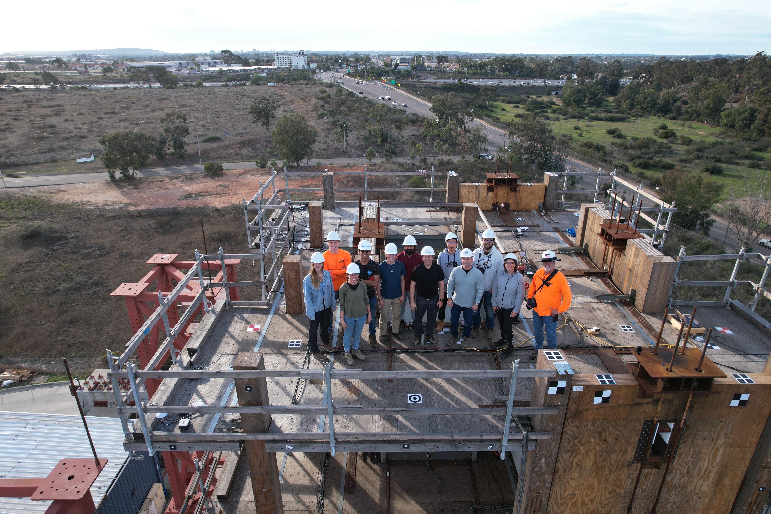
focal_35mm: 22
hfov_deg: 78.6
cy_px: 257
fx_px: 471
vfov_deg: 57.2
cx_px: 386
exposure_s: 1/640
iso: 100
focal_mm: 8.38
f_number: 2.8
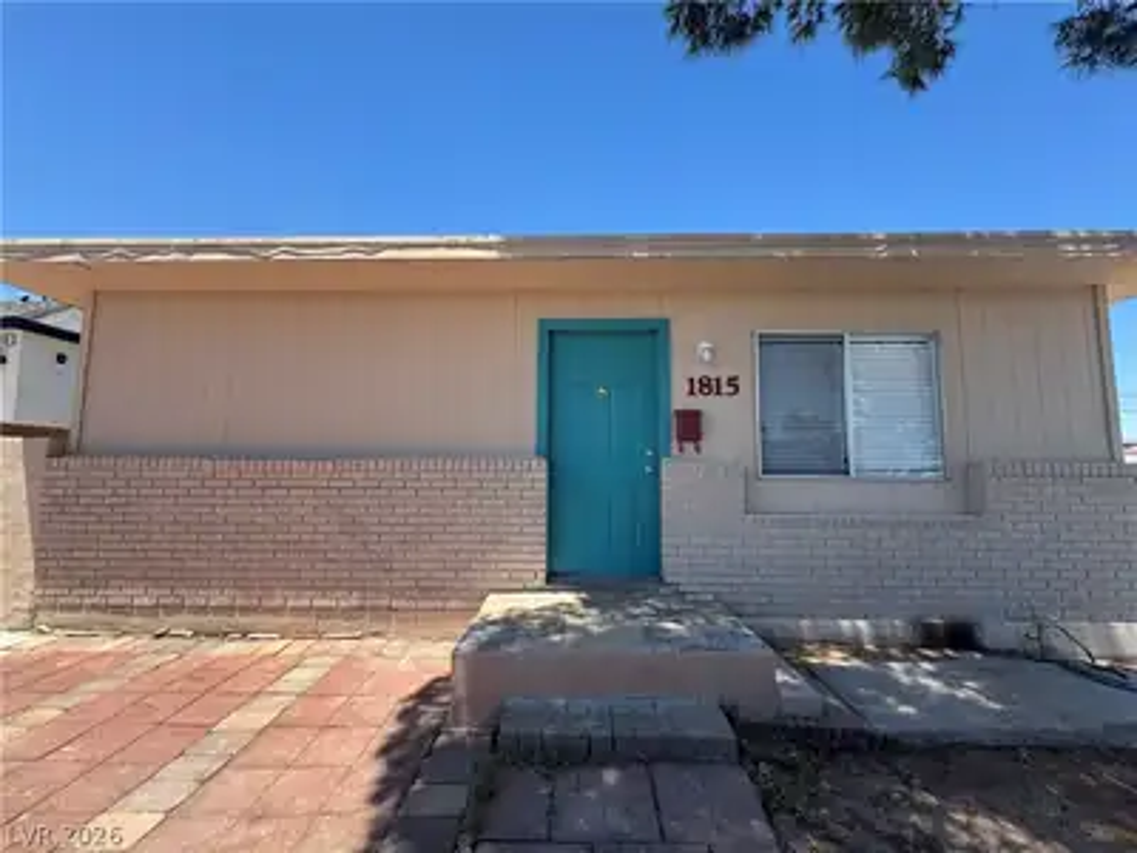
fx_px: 460
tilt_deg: +4.7
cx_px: 568
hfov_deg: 102.1
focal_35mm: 14
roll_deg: -0.7
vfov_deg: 85.7
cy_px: 426
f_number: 2.2
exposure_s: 1/641
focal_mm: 2.22
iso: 40
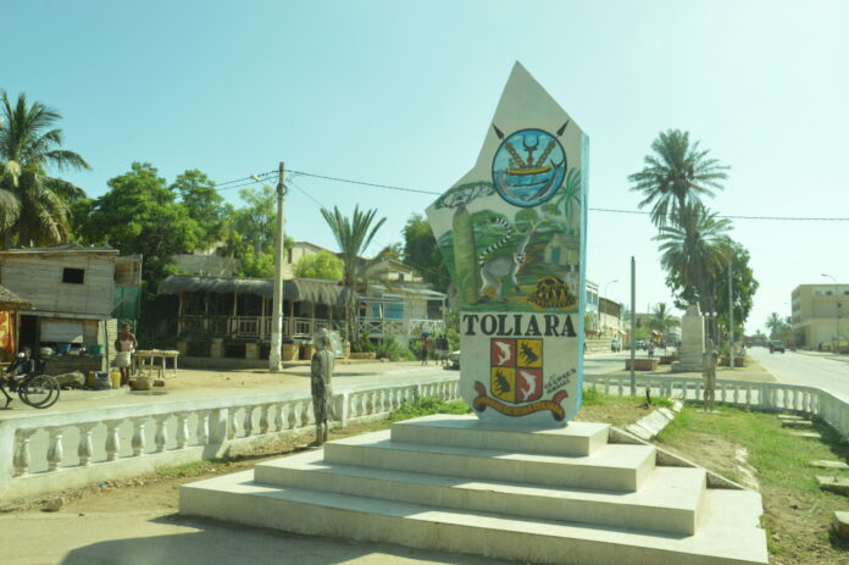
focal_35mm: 32
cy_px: 282
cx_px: 424
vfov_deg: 41.7
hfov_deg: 59.5
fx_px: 742
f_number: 11
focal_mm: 21
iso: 800
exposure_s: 1/500
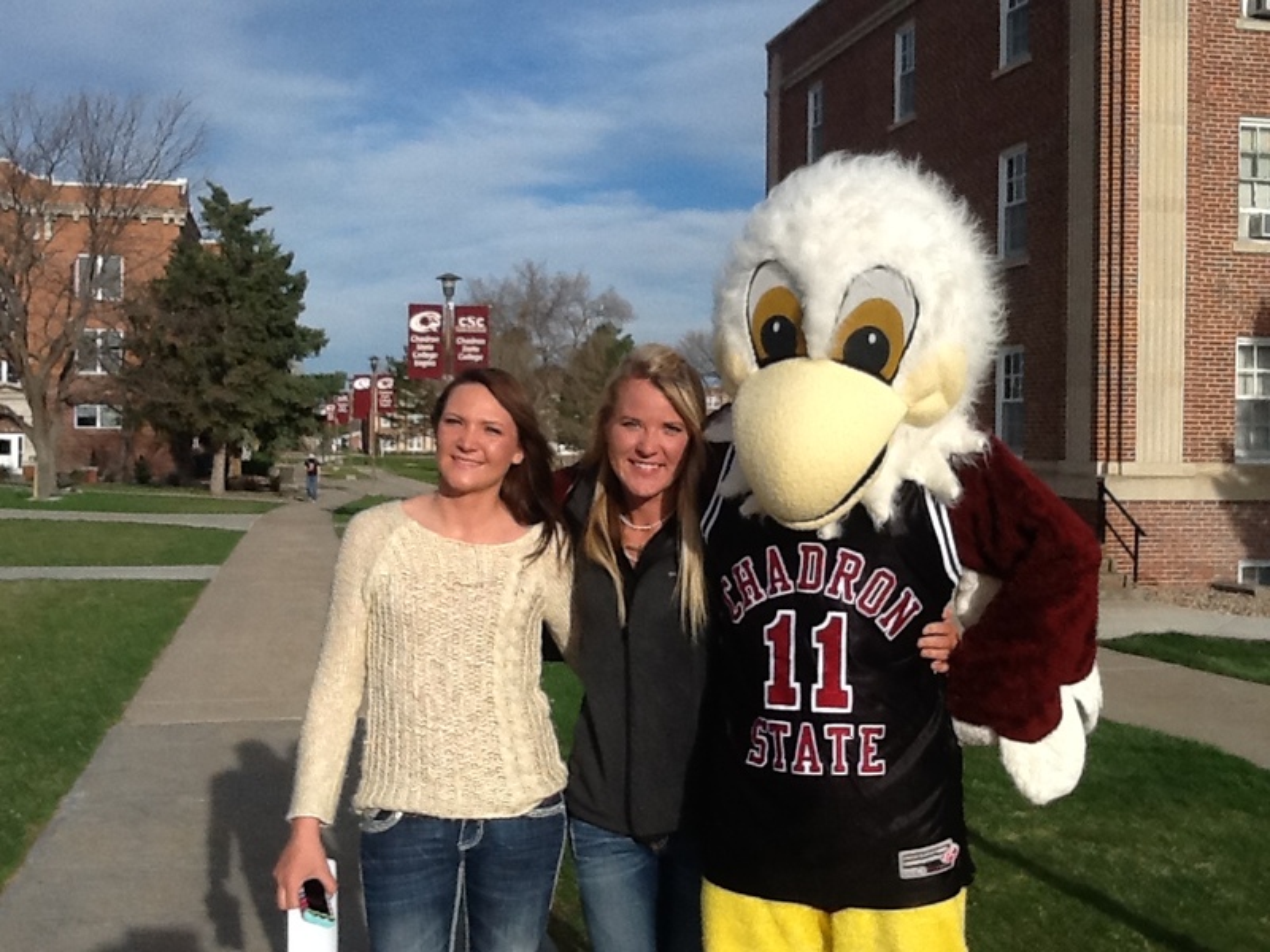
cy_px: 476
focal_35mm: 44
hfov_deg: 42.9
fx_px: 1614
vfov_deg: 32.9
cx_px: 635
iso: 40
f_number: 2.4
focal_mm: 2.03
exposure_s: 1/1783
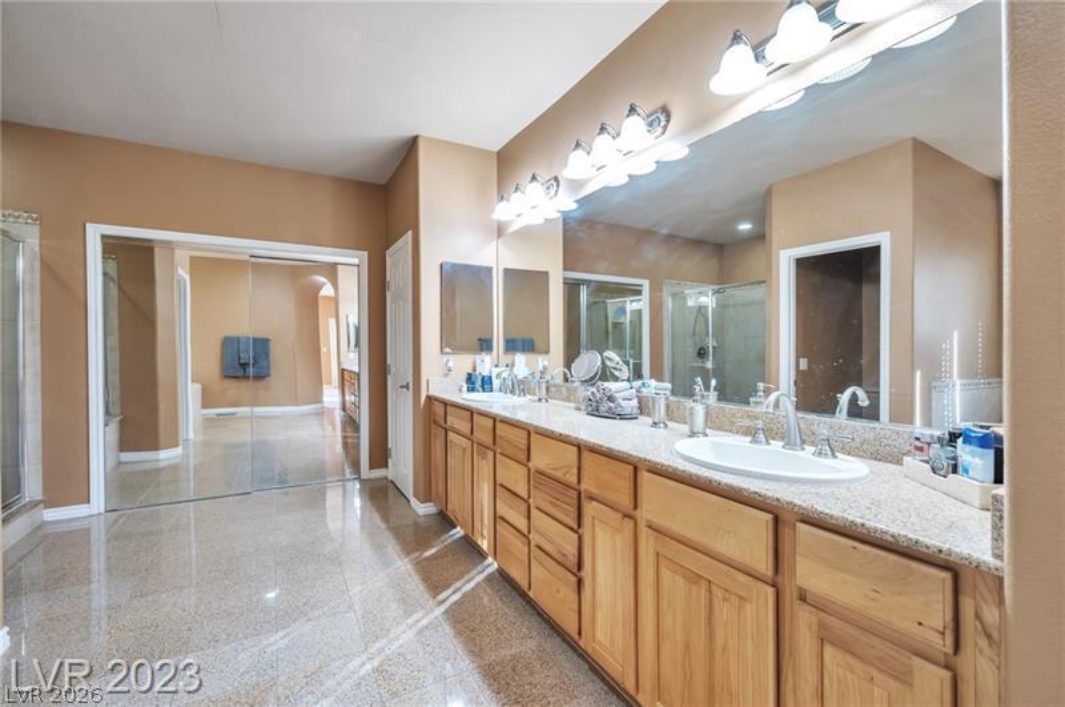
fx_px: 458
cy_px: 354
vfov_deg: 75.3
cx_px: 532
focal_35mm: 16
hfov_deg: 98.6
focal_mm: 15.5
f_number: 9
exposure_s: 1/13
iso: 400
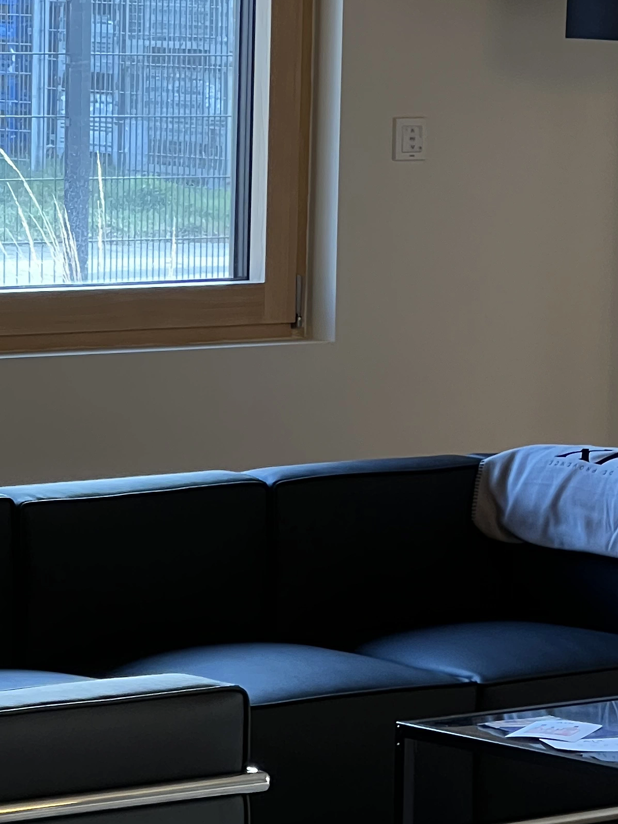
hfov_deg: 7.6
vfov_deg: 10.1
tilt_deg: -4.3
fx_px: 4642
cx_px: 542
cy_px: 367
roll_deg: -0.7
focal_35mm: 195
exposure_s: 1/100
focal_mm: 9
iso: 320
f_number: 2.8
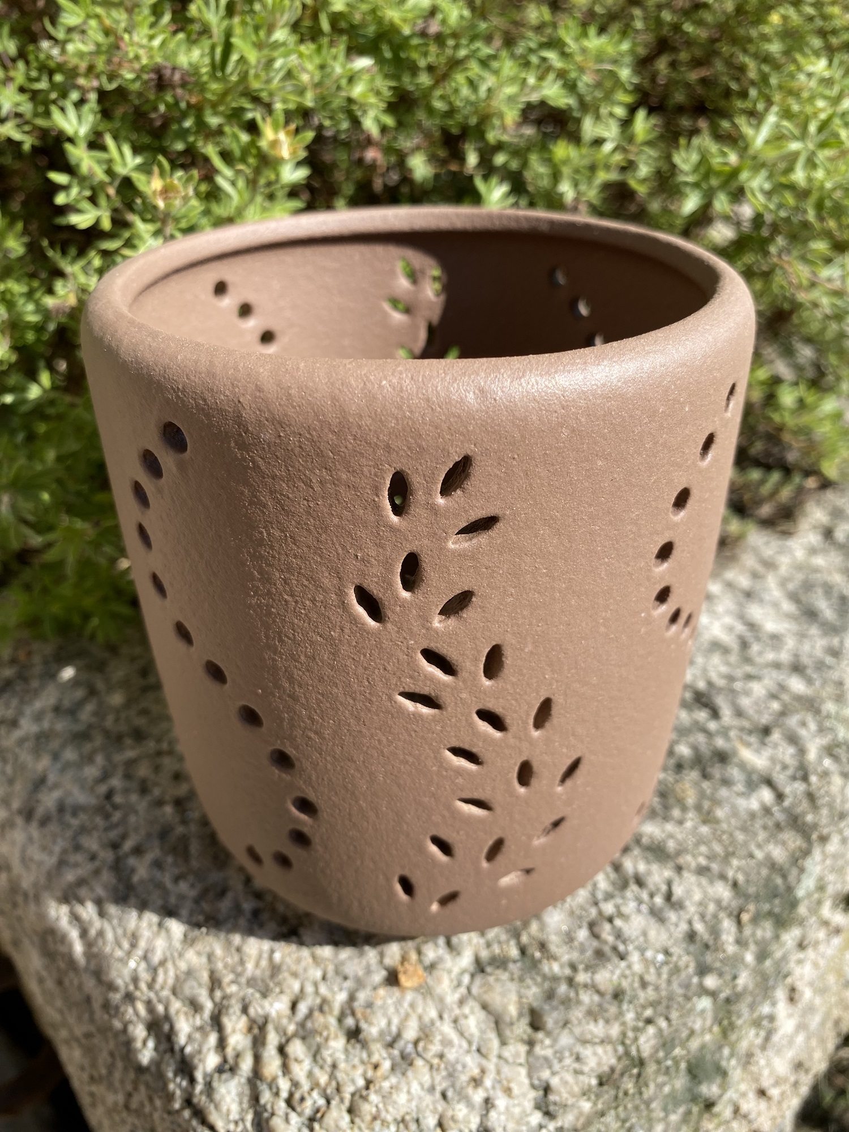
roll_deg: +1.7
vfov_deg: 67.3
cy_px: 566
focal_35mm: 26
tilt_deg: -35.7
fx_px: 850
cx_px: 424
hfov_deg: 53.1
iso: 32
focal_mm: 4.25
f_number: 1.8
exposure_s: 1/1727
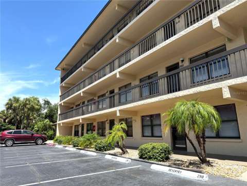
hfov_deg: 71.6
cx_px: 124
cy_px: 93
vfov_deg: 56.8
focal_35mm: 24
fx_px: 171
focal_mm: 6.76
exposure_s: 1/3279
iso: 80
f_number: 1.78
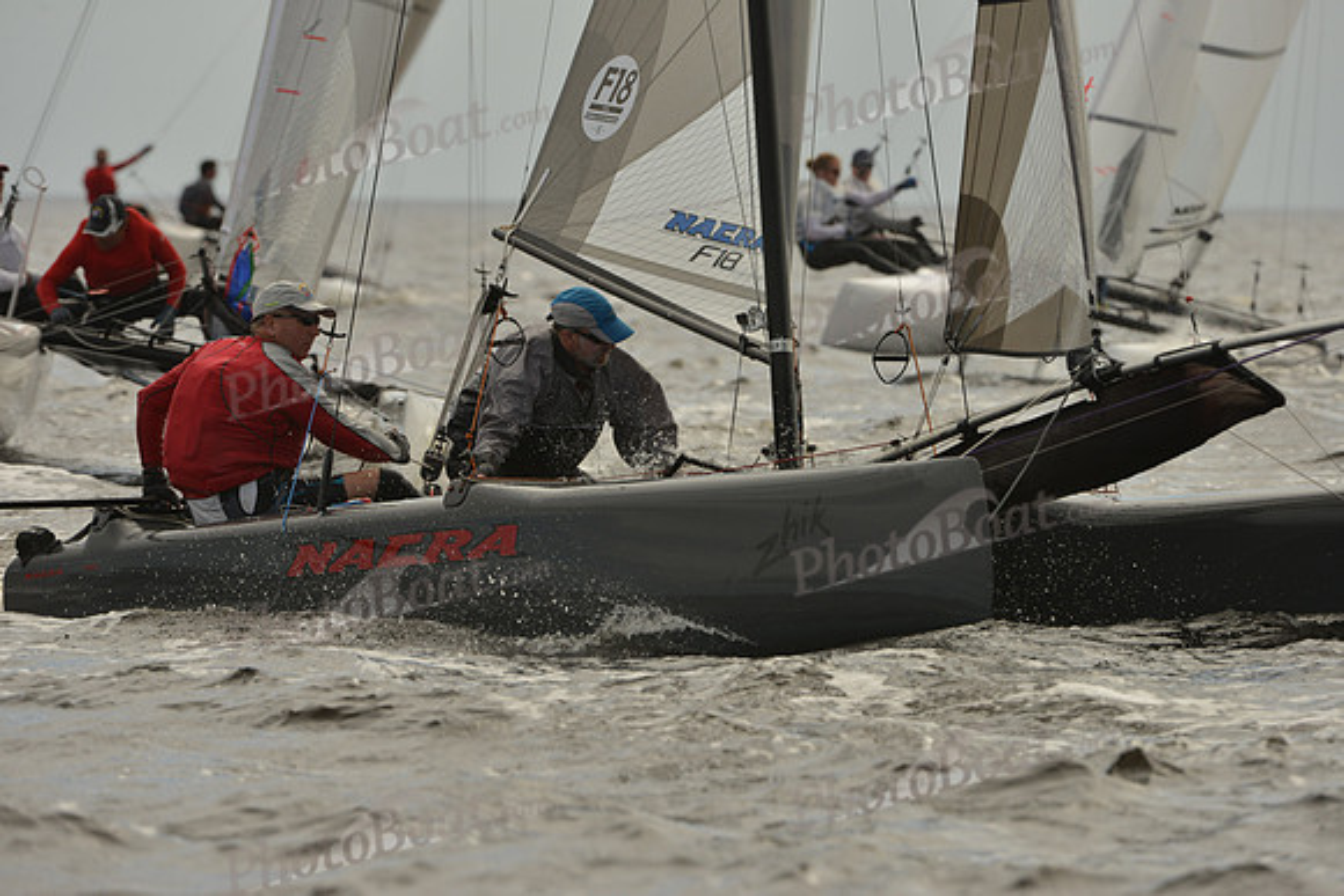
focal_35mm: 400
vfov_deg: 3.4
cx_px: 672
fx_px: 14936
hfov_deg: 5.2
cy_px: 448
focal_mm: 400
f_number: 8
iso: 250
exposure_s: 1/800
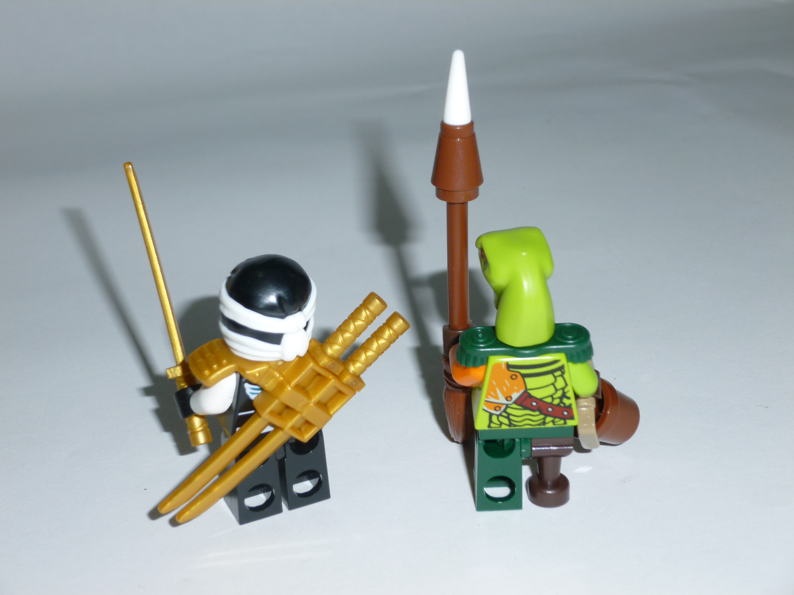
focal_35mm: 60
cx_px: 397
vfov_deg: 24.4
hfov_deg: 32.2
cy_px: 298
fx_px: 1376
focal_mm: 10.7
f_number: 4.3
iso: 100
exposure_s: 1/60
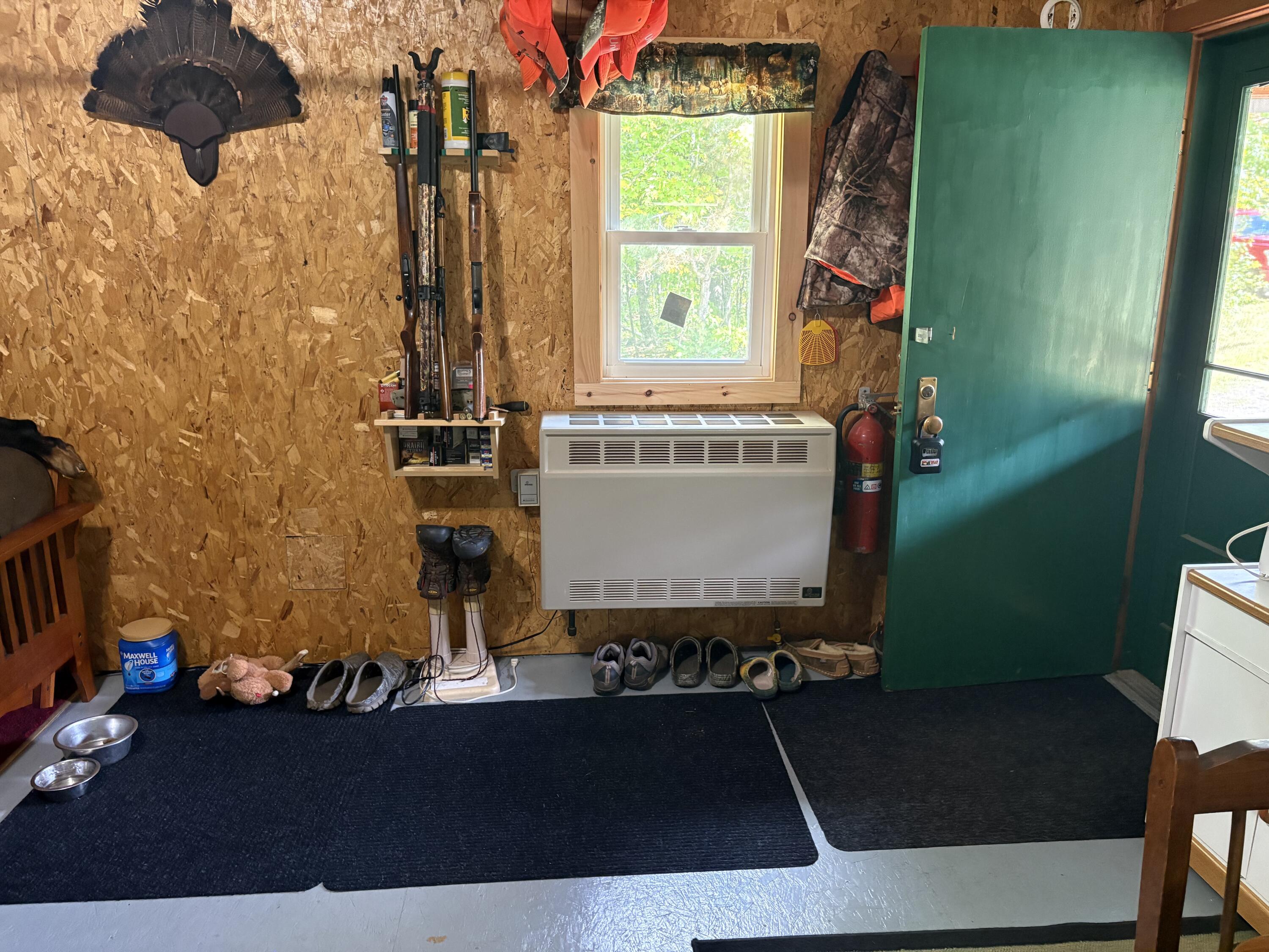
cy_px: 476
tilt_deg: -14.4
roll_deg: -0.1
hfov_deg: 67.3
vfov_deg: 53.1
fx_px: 953
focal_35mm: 26
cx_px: 634
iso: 400
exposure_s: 1/40
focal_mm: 5.96
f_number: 1.6
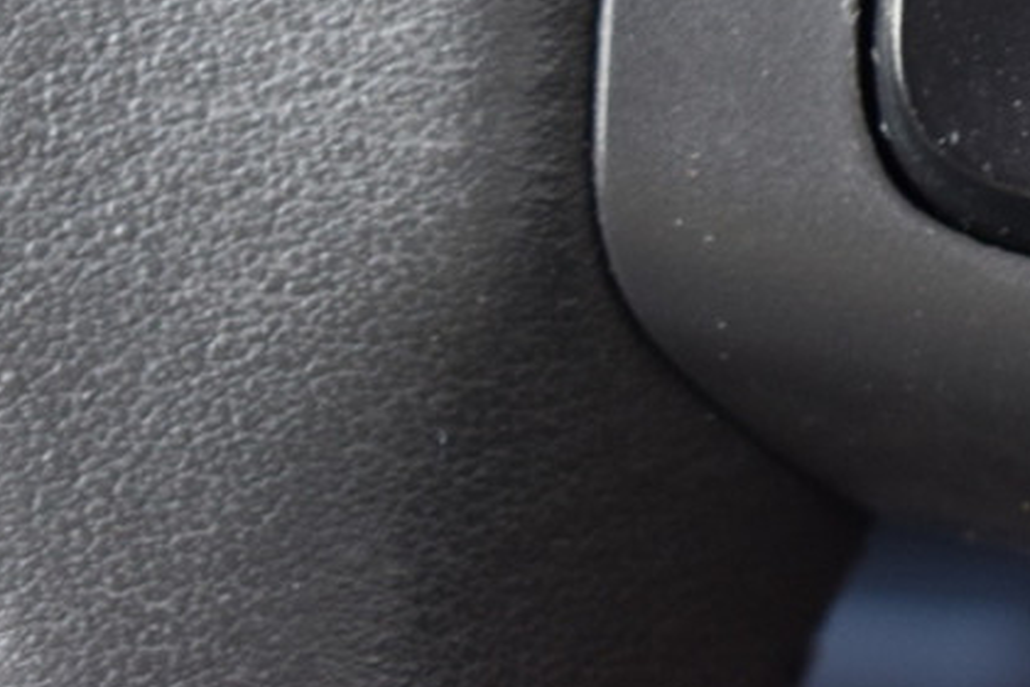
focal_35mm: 240
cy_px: -431
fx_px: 6866
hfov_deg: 8.4
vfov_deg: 5.7
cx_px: 1408
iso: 800
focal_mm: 48
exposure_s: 1/60
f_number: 5.3
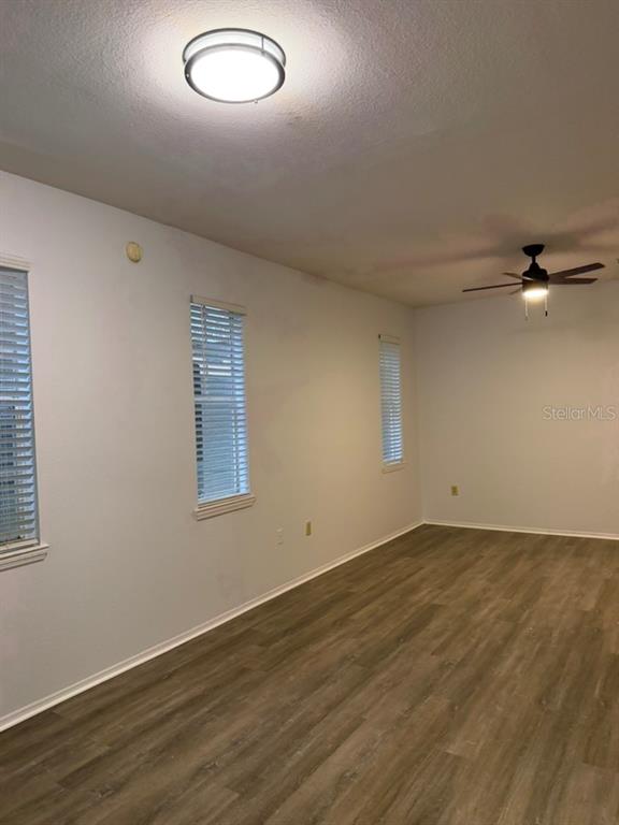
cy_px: 412
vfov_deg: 71.6
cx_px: 310
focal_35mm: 24
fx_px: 572
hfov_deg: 56.8
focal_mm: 6.76
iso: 200
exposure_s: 1/60
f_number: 1.78
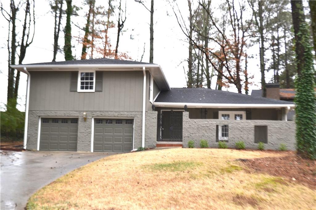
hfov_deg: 46.4
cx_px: 158
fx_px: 369
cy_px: 105
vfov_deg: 31.9
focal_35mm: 42
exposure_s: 1/125
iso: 200
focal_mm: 28
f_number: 4.5
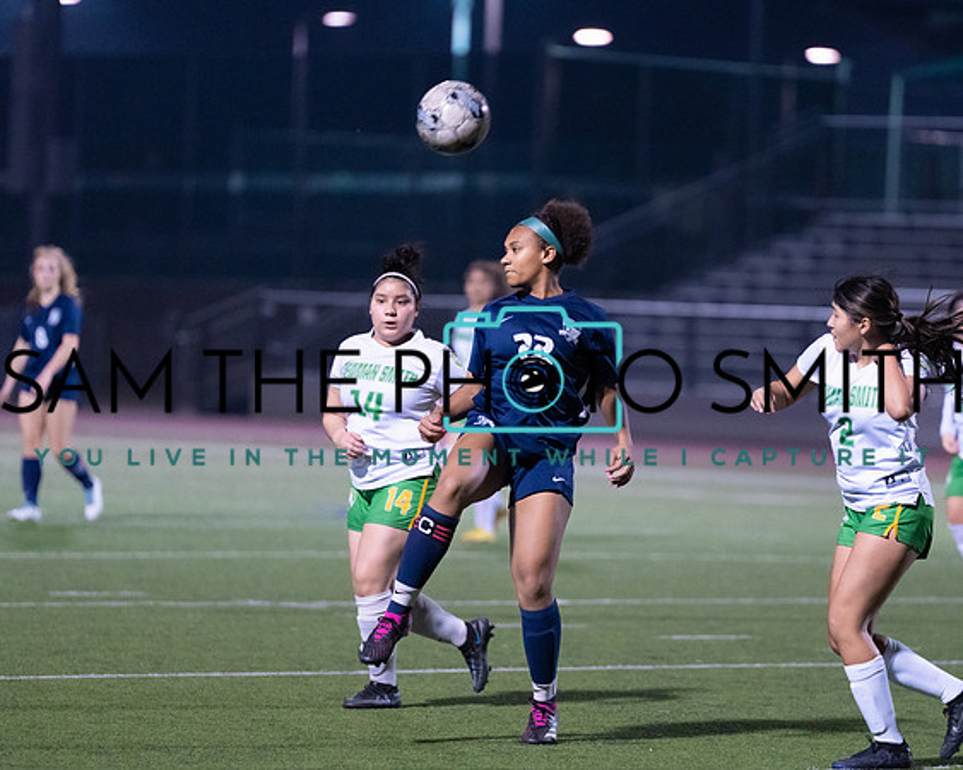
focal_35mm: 279
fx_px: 7939
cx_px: 536
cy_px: 382
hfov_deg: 6.9
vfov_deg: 5.6
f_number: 2.8
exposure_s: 1/1000
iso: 4000
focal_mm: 200
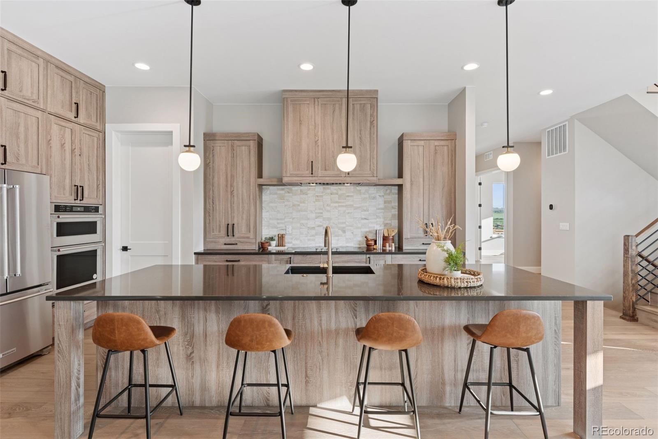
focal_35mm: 17
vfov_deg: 70.4
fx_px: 311
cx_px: 329
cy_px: 220
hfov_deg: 93.3
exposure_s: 1/15
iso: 400
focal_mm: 17
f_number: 9
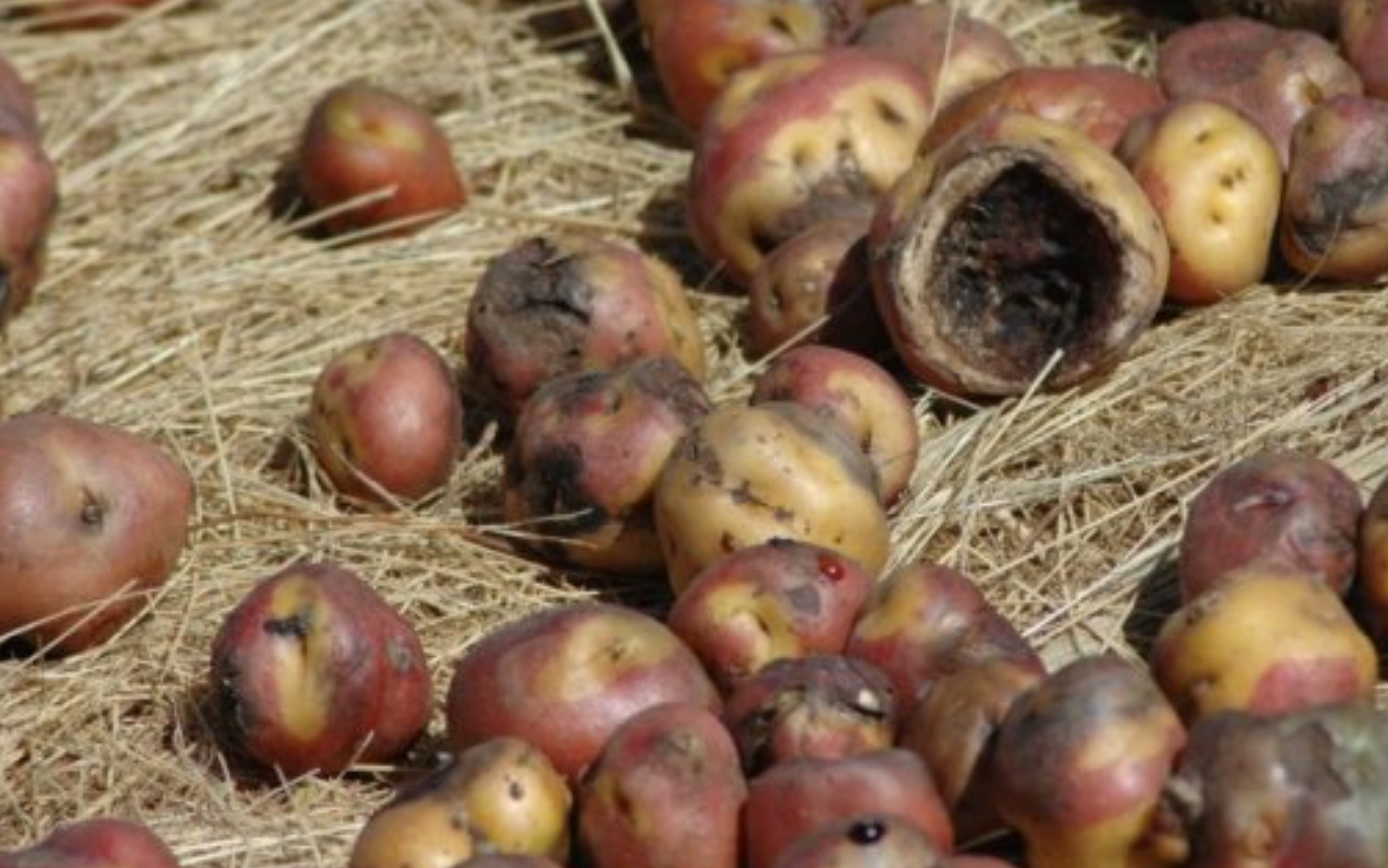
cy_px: 282
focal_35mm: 527
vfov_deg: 2.5
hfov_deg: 4.0
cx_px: 842
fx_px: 19940
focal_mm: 240
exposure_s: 1/640
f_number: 8
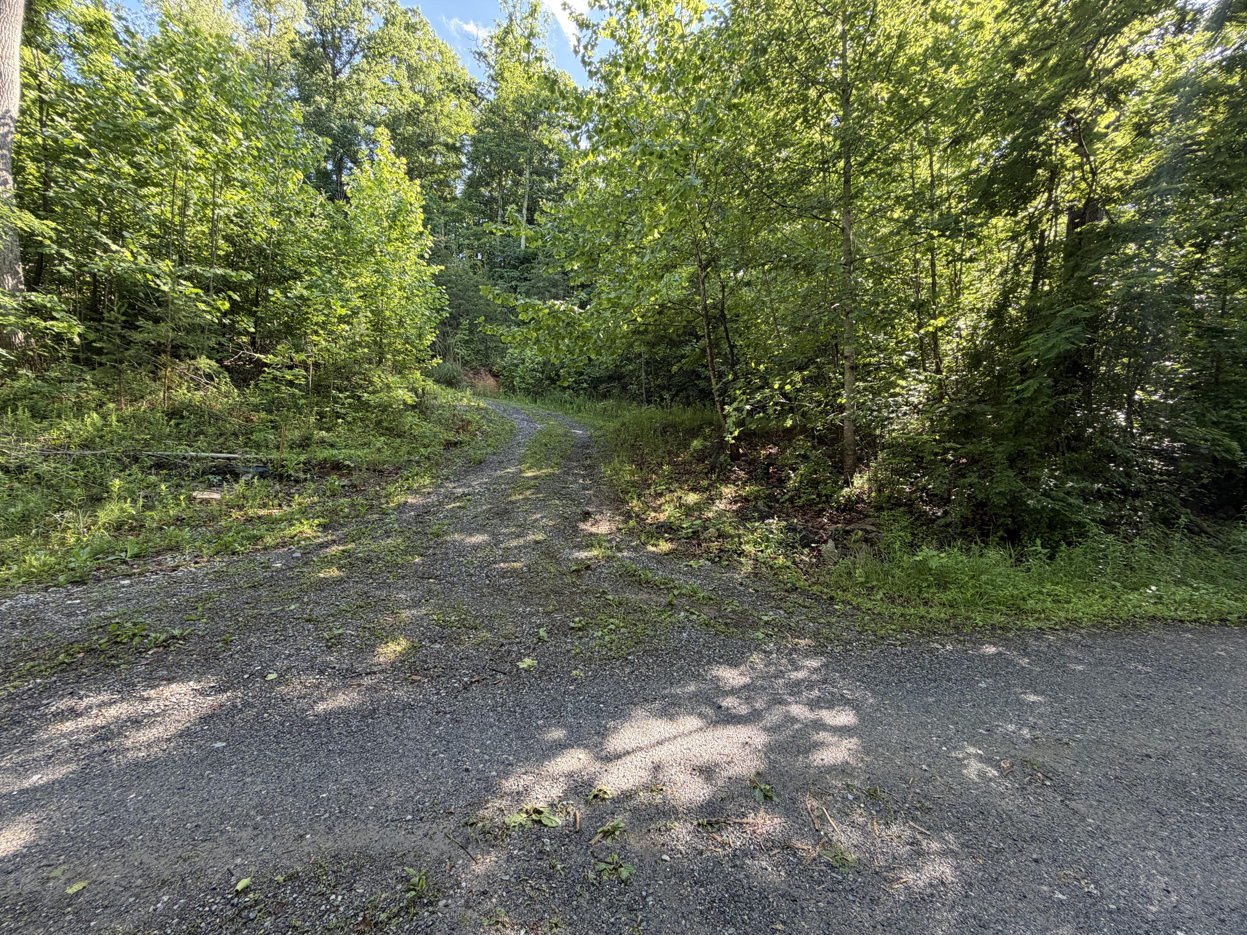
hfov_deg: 102.1
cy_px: 468
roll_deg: +0.5
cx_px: 624
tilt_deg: +1.0
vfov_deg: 85.7
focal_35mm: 14
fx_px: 504
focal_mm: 2.22
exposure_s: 1/121
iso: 100
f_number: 2.2
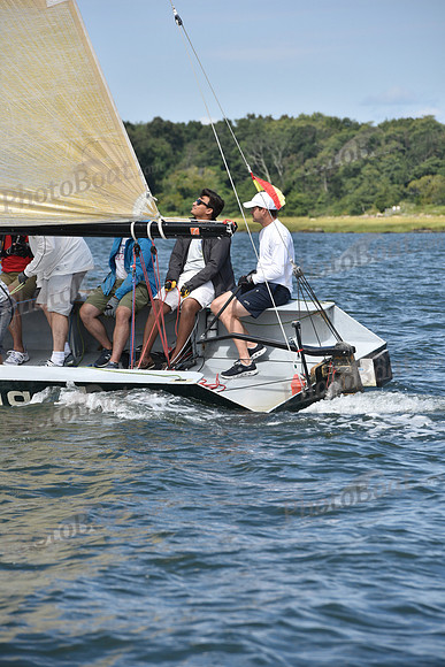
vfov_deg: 10.3
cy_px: 334
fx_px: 3706
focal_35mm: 200
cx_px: 222
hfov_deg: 6.9
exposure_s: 1/1000
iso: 320
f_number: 9
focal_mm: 200
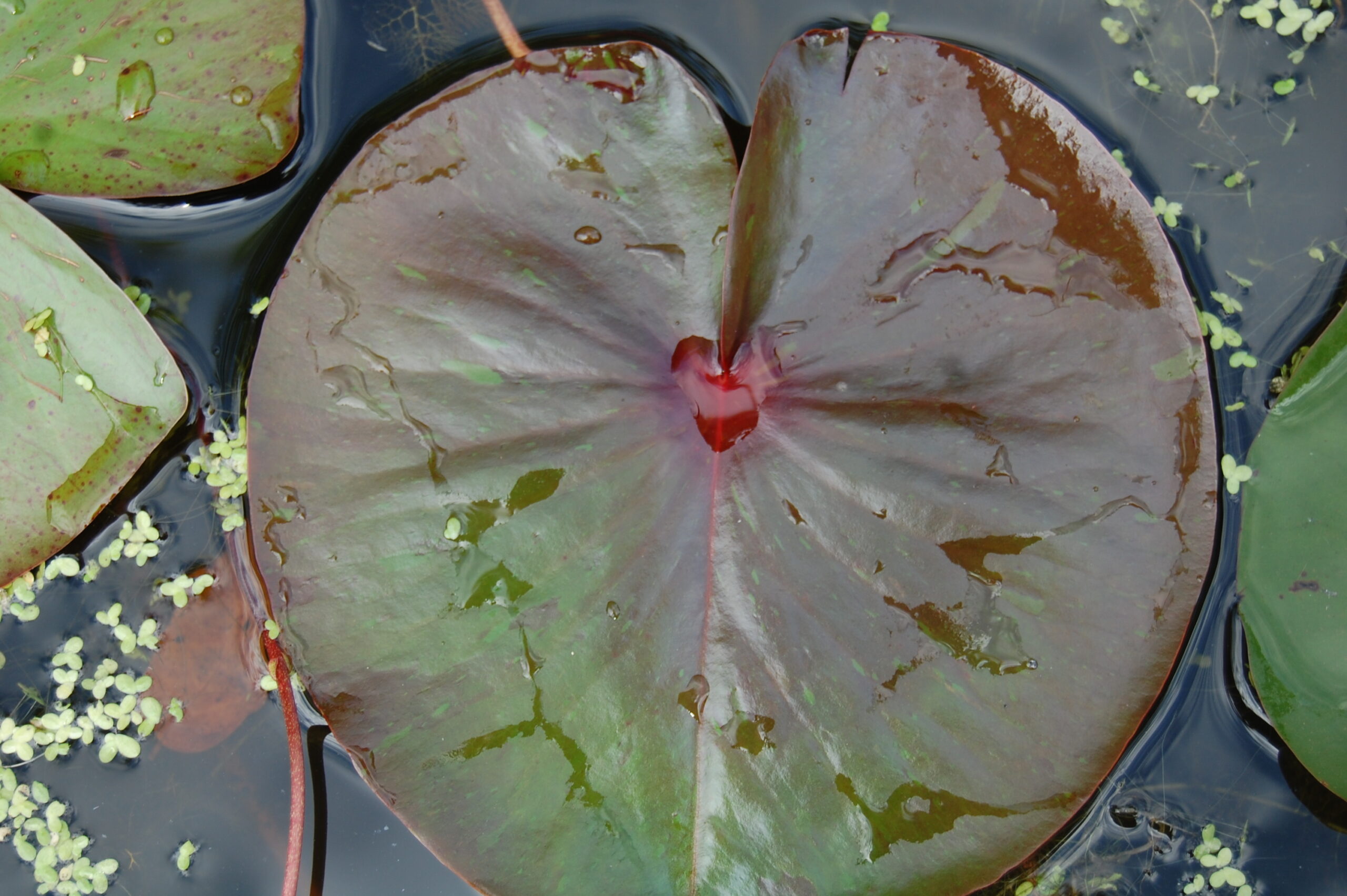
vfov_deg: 19.7
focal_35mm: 69
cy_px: 448
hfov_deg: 29.3
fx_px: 2579
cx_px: 674
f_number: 5.6
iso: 200
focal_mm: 46
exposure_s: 1/125
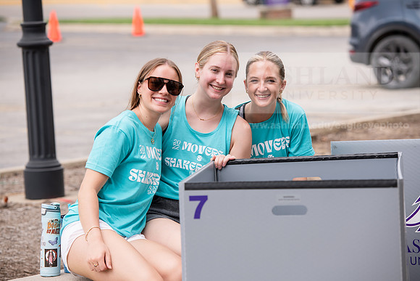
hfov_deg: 14.2
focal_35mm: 145
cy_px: 140
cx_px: 210
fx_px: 1692
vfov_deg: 9.5
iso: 64
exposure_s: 1/200
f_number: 4.5
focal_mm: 145
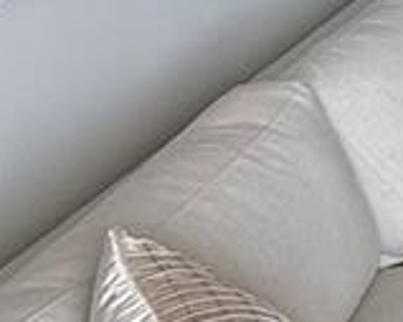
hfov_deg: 12.7
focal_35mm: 103
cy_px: -385
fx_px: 1228
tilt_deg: -2.4
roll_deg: -0.4
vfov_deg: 12.5
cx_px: 1054
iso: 100
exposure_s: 1/99
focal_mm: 2.22
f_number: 2.2
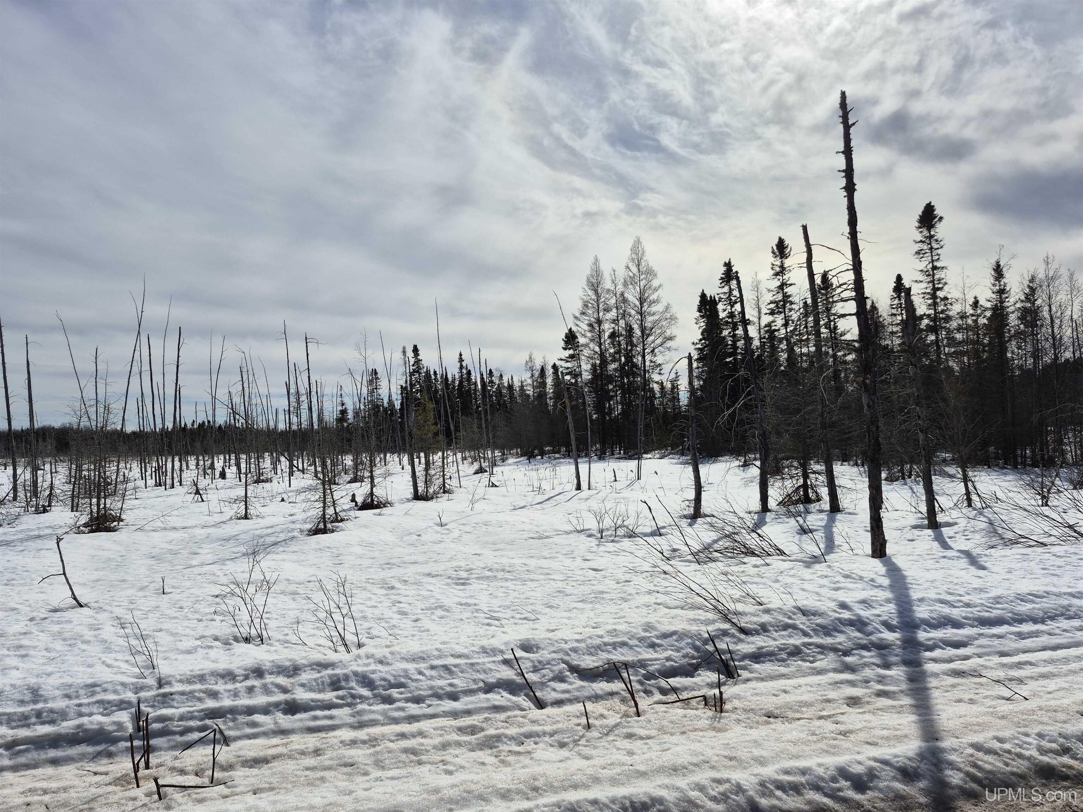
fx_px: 720
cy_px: 406
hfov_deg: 73.9
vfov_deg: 58.9
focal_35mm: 23
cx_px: 542
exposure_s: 1/5376
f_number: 1.8
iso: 25
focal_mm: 5.4
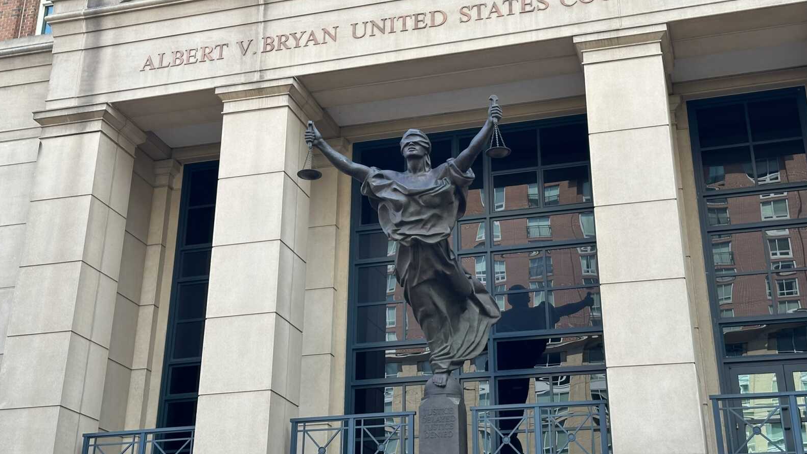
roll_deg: -0.5
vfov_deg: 22.5
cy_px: 157
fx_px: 1134
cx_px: 404
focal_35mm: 53
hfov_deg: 39.2
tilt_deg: +25.0
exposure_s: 1/651
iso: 64
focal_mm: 6.86
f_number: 1.78
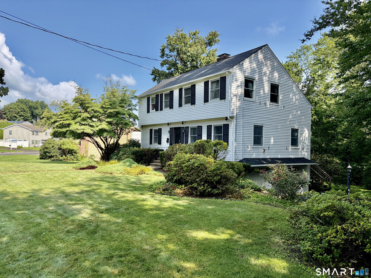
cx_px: 186
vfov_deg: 53.1
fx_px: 279
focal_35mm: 26
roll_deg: -0.4
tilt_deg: +0.6
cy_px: 139
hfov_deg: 67.3
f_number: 1.6
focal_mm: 5.96
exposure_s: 1/2012
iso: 50
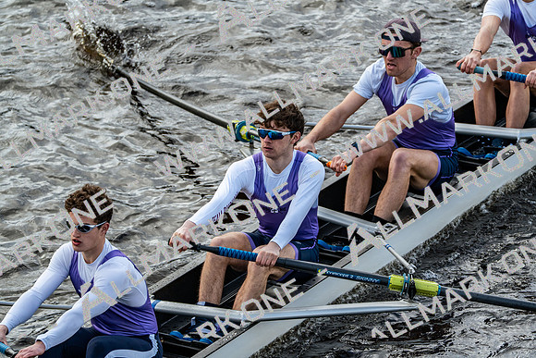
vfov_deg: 2.9
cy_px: 179
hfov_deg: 4.4
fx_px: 6999
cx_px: 268
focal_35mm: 470
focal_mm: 470
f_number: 6.3
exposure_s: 1/1250
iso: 800
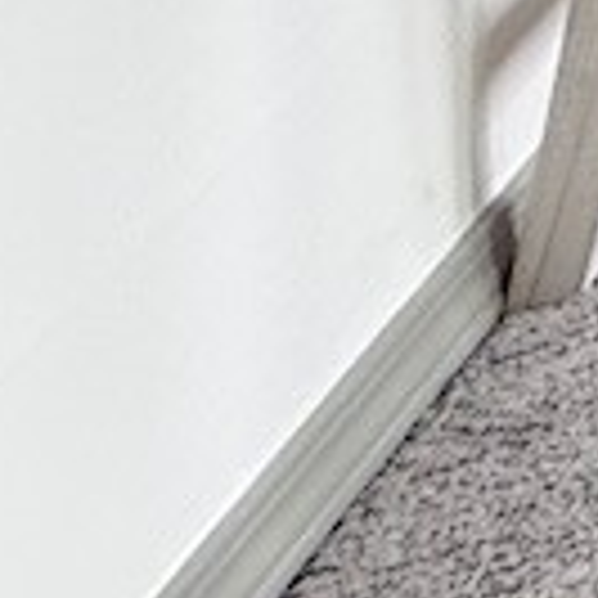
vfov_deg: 9.7
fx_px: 2326
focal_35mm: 119
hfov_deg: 7.5
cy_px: -1376
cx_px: 2594
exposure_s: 1/135
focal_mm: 2.22
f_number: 2.2
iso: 64
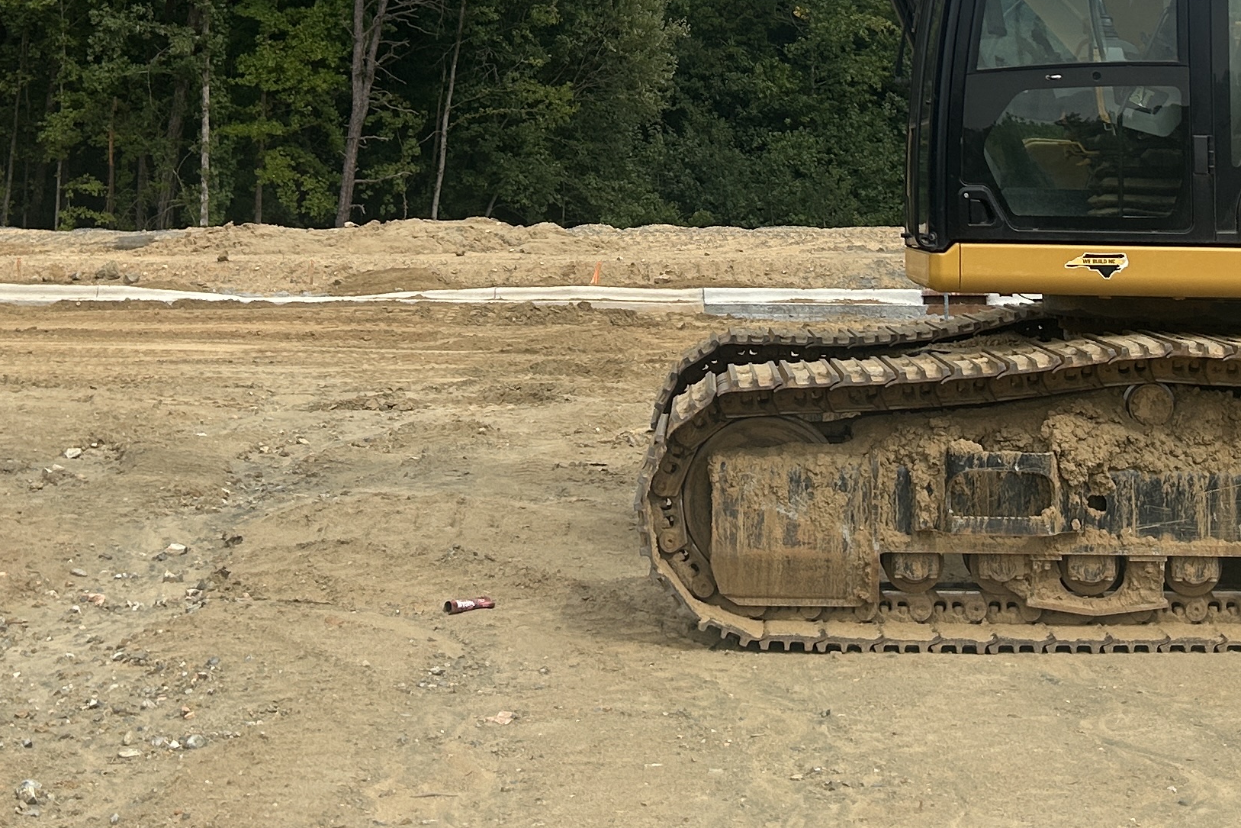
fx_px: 2310
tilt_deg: +3.8
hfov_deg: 30.0
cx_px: 752
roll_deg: +0.0
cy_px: -60
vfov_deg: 19.5
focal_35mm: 67
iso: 50
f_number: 1.5
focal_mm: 5.7
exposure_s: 1/4444
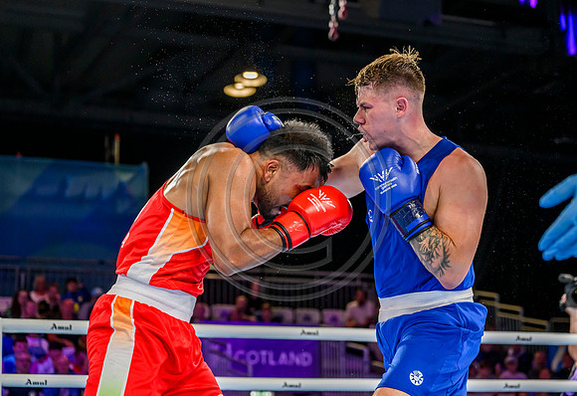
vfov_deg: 17.0
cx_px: 336
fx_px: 1328
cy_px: 175
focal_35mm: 82
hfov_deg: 24.5
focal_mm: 70
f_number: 3.5
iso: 2500
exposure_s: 1/1600
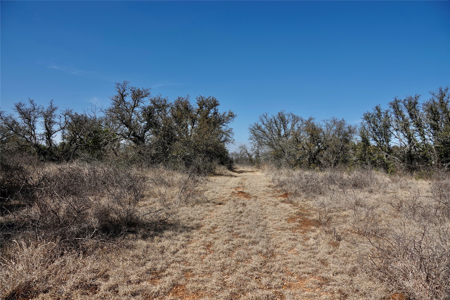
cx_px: 225
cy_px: 150
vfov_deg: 53.1
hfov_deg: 73.7
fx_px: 300
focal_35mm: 24
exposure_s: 1/1000
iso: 100
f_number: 4
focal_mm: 8.84
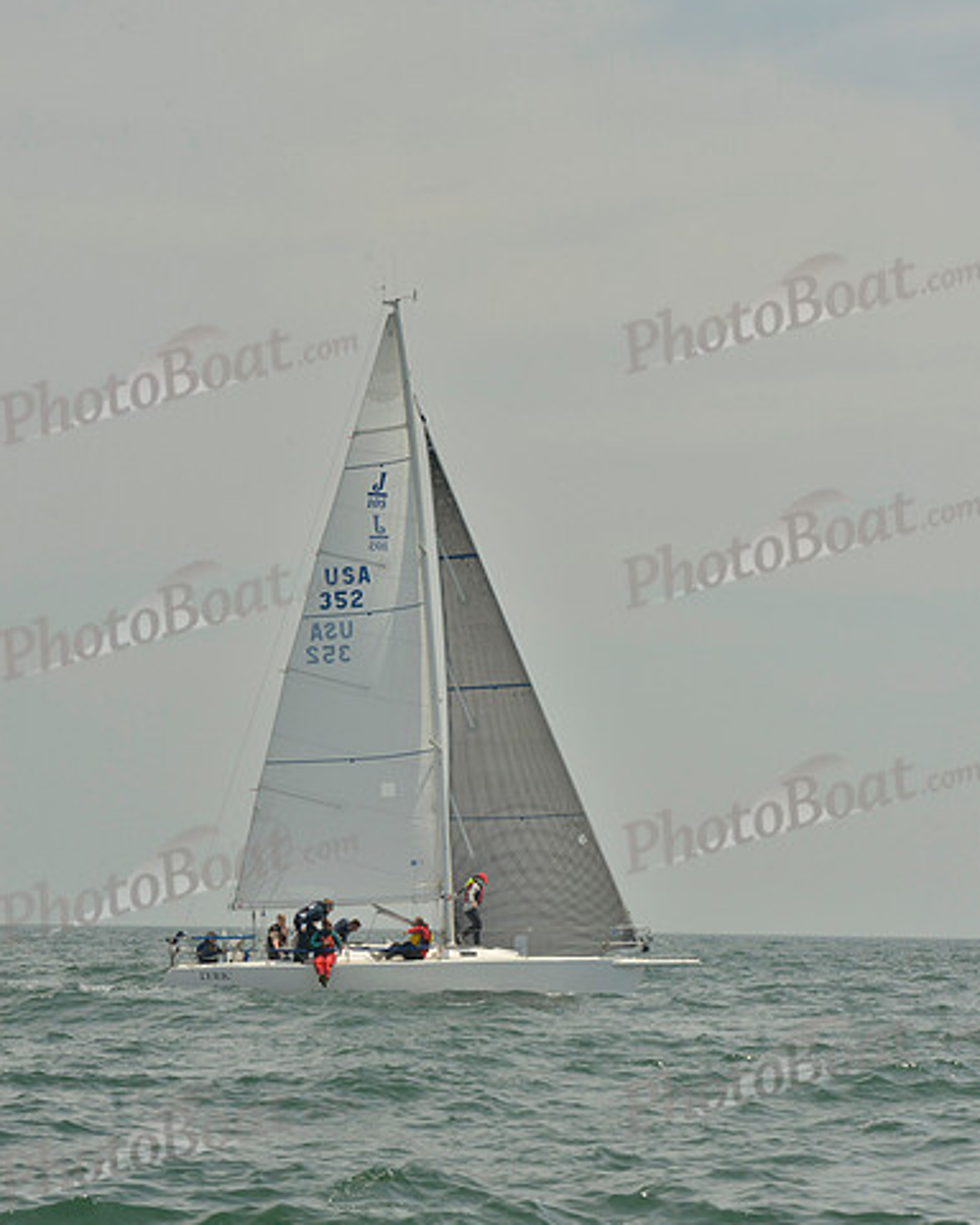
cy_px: 712
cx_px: 491
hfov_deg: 11.4
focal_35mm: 136
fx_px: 4931
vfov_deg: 14.2
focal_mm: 120
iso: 560
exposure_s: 1/1250
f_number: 13
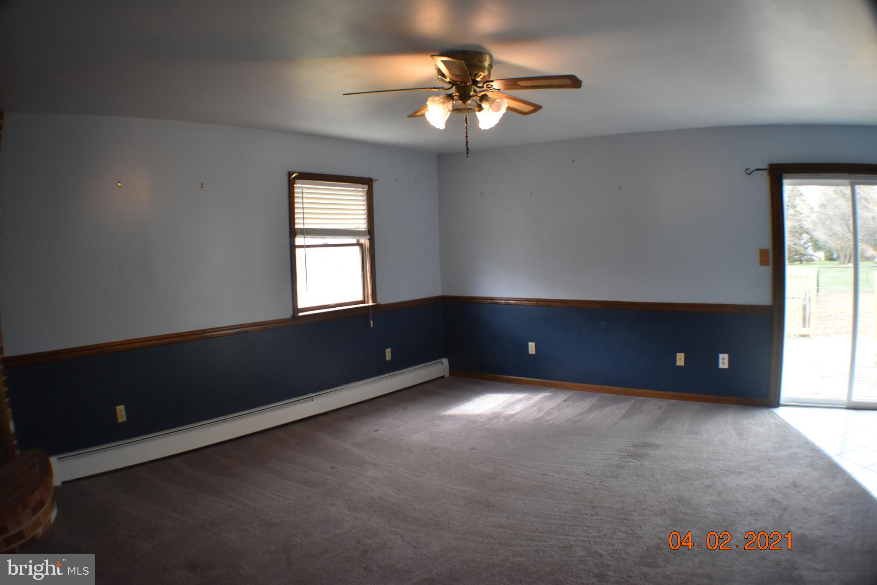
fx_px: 840
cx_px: 438
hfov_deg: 55.1
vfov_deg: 38.4
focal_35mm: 34
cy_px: 292
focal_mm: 23
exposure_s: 1/125
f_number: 3.8
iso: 800
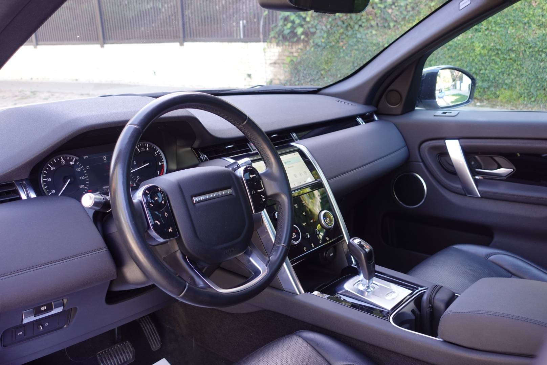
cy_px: 182
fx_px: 487
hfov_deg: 58.7
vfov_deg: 41.2
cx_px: 274
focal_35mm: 32
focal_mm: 12.27
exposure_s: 1/40
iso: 160
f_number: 2.8
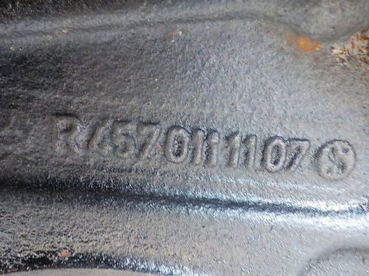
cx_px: 182
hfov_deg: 55.4
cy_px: 147
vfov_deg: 42.9
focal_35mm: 33
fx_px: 352
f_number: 3.3
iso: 400
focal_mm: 4.1
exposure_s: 1/13
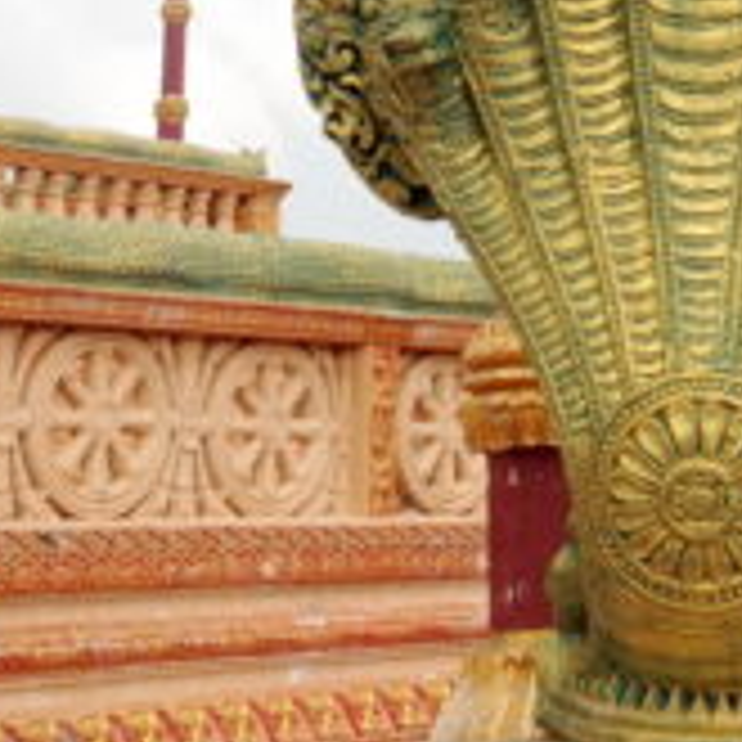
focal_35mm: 112
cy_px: -144
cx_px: 686
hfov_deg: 15.3
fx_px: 2723
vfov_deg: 15.0
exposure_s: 1/60
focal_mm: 29
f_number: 11
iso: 100
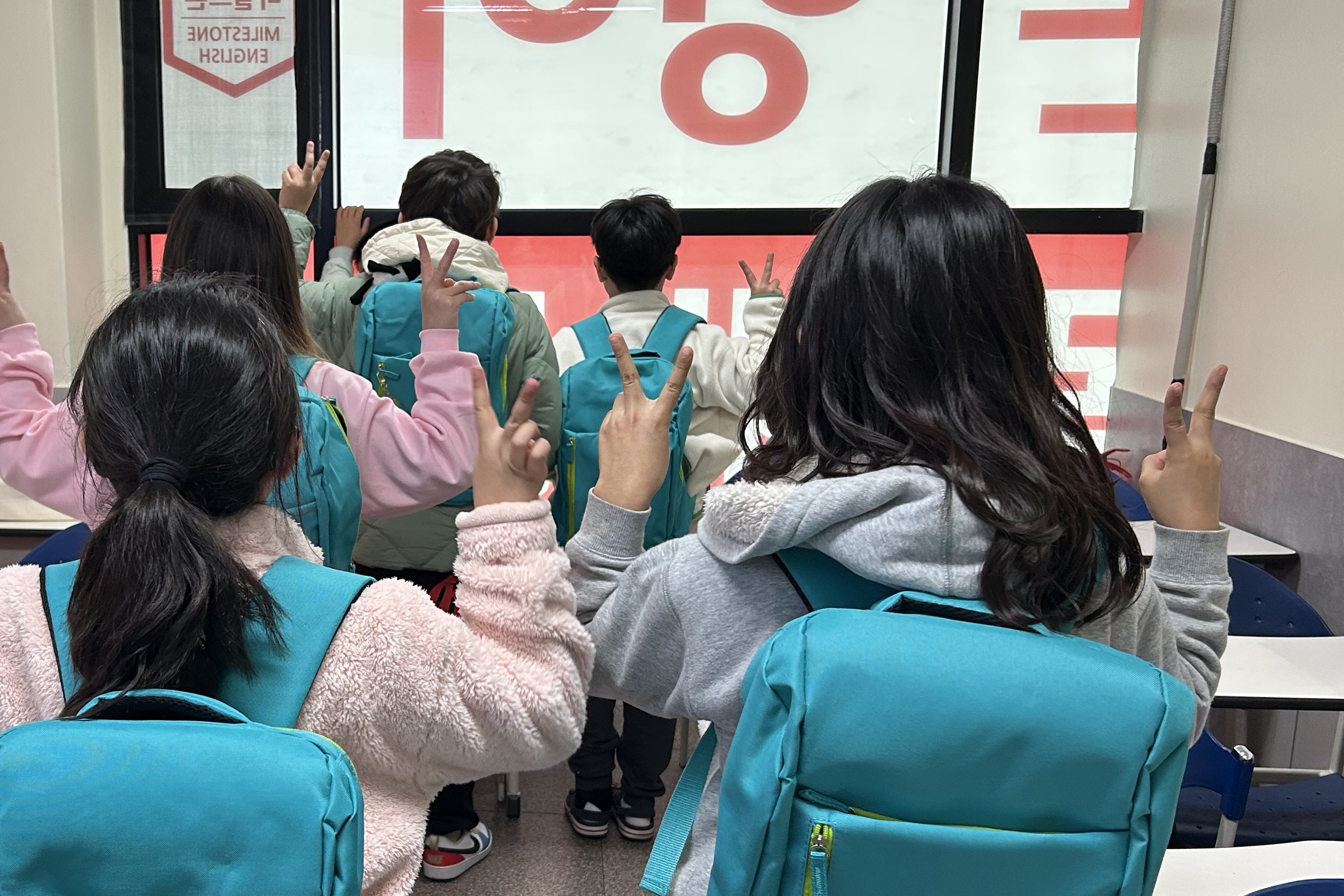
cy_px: 556
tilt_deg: -12.4
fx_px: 1605
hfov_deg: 44.6
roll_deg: -0.3
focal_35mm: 43
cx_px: 414
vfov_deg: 31.1
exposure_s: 1/120
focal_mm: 5.7
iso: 125
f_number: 1.5
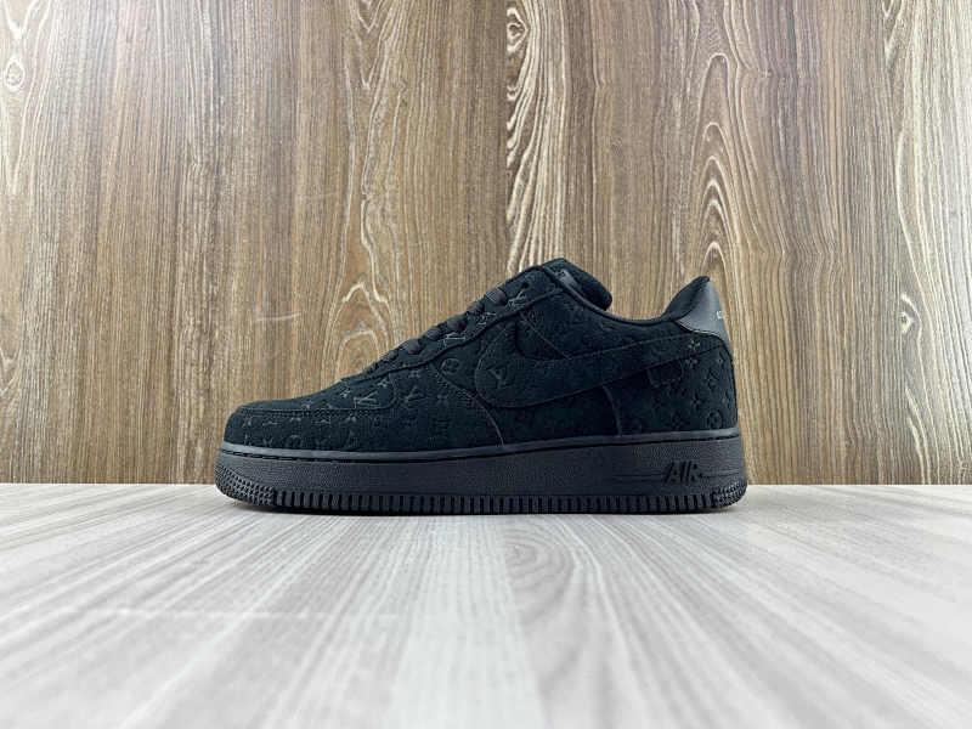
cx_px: 486
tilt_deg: +3.5
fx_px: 730
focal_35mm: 26
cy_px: 364
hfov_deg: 67.3
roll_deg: +0.3
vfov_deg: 53.1
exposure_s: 1/123
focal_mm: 5.7
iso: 32
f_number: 1.5
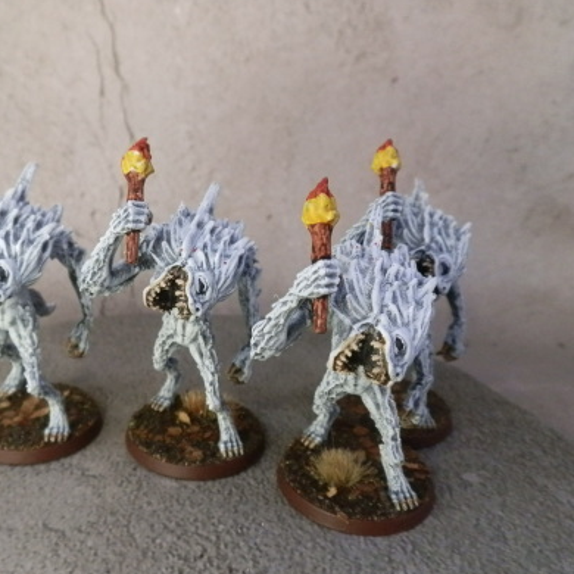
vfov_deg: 48.5
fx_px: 638
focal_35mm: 34
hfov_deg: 47.8
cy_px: 288
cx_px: 203
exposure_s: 1/125
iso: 400
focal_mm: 5
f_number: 3.1
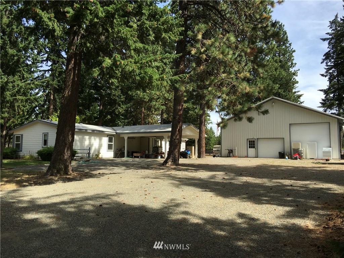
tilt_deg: +4.7
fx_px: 288
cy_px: 129
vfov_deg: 48.2
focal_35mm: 29
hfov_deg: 61.7
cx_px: 172
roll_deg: -0.3
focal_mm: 4.15
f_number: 2.2
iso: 25
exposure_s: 1/916
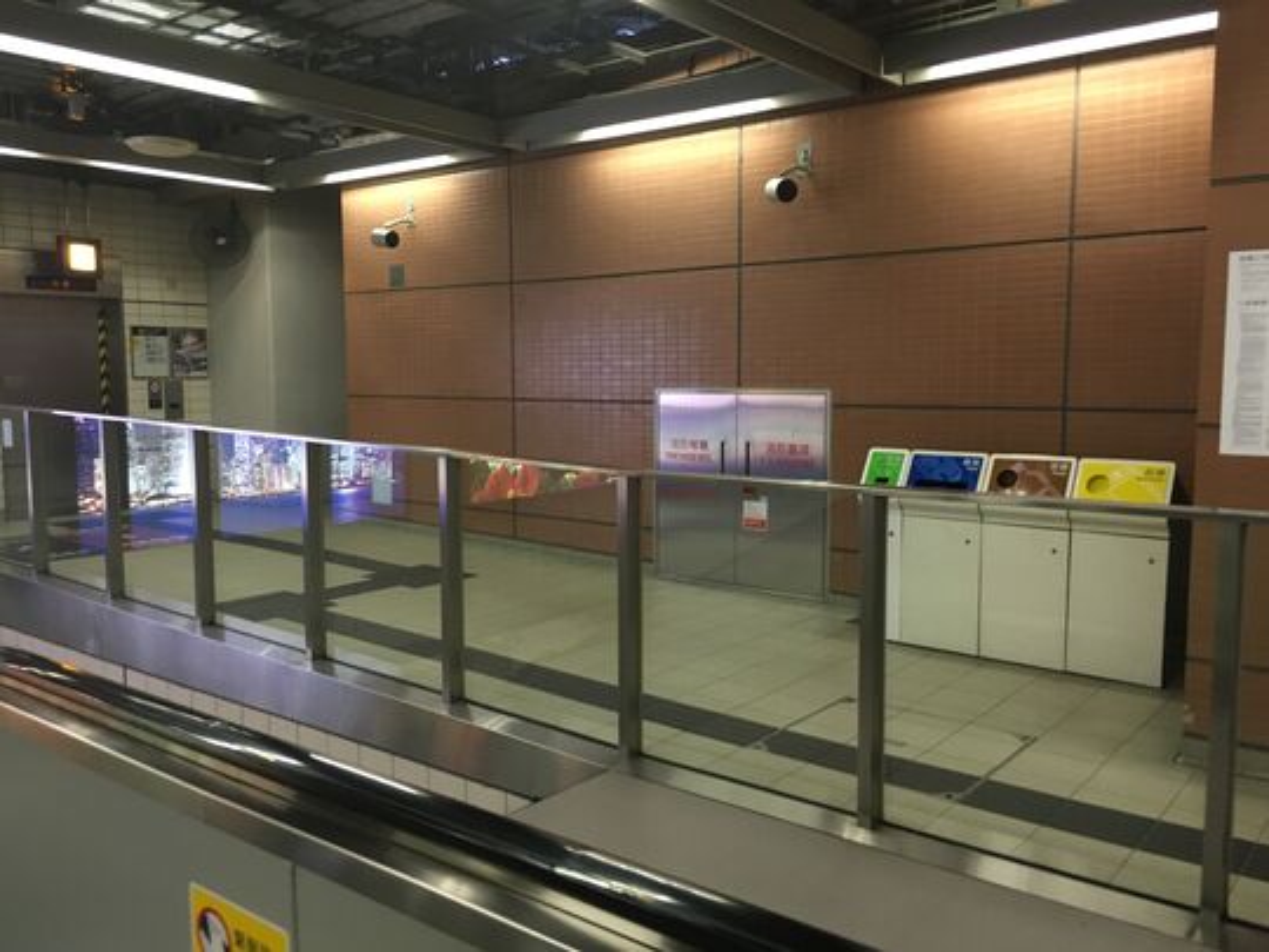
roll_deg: -0.3
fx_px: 1063
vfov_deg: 48.2
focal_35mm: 29
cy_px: 476
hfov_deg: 61.7
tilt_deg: -3.6
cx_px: 634
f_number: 2.2
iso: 125
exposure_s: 1/33
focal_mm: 4.15
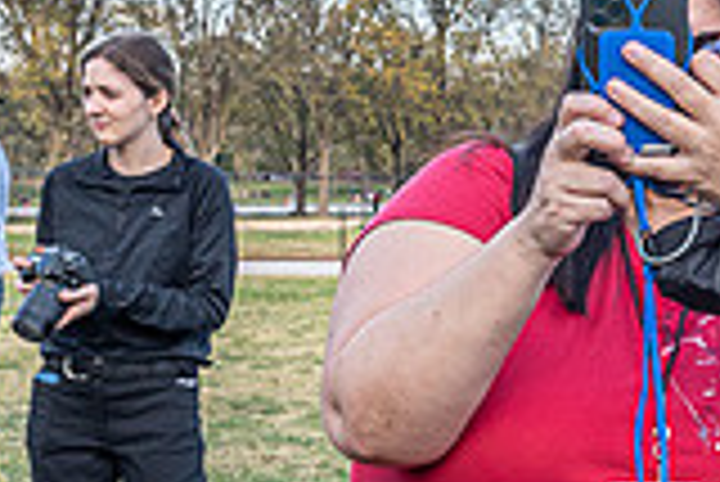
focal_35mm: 87
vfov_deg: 15.7
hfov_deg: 22.7
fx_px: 1742
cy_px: 218
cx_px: 670
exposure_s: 1/250
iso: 500
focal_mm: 24
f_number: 8
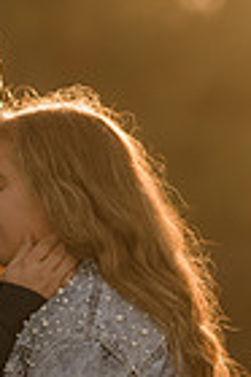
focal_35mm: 273
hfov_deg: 5.0
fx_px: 2862
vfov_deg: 7.5
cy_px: 70
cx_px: 9
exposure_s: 1/1000
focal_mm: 85
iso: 50
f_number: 1.4
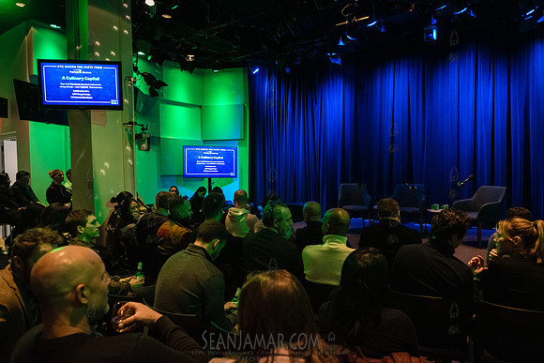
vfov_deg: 52.9
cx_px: 272
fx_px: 365
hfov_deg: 73.4
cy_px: 182
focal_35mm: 24
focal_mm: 24
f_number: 3.5
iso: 8000
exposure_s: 1/125
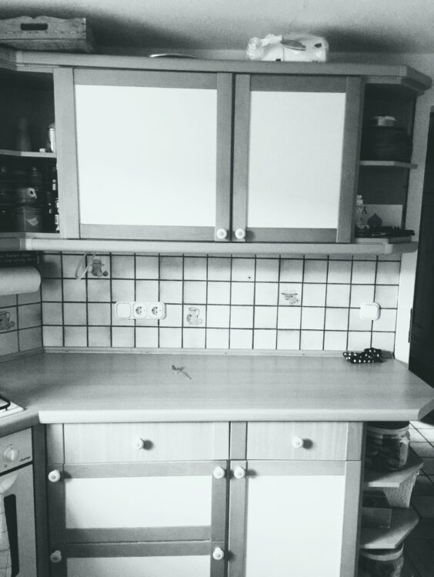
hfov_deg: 48.3
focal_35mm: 29
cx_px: 217
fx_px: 484
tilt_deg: -9.5
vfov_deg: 61.6
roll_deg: -1.1
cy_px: 288
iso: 125
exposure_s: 1/10
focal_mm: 4.15
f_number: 2.2
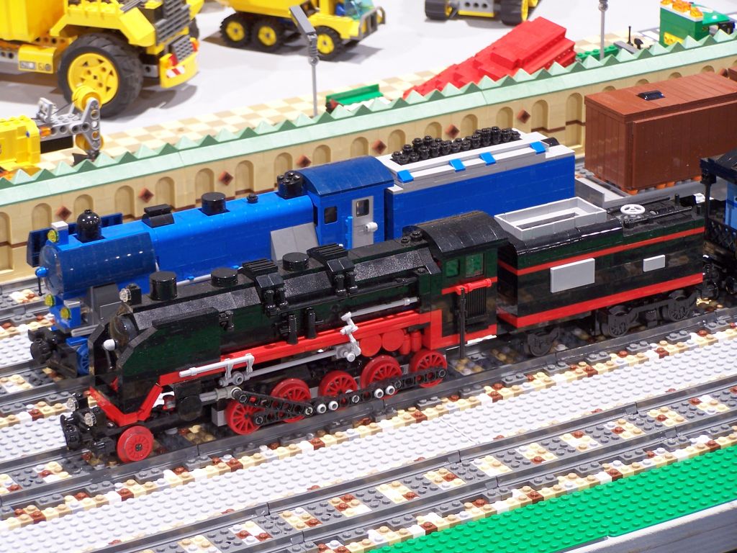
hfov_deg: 16.8
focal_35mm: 117
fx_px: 2491
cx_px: 368
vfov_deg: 12.7
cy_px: 276
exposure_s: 1/2
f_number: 3.2
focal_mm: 19.4
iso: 80
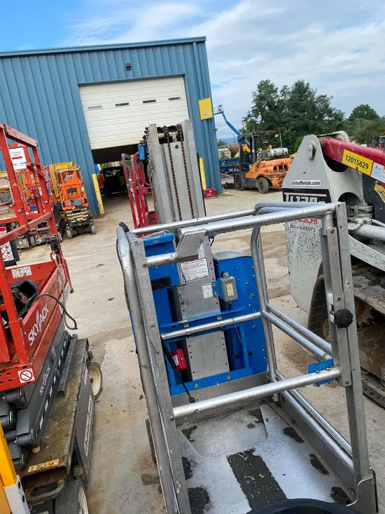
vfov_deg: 67.3
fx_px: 385
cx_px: 192
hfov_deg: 53.1
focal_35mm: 26
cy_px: 257
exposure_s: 1/1016
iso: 32
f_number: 1.8
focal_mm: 4.25
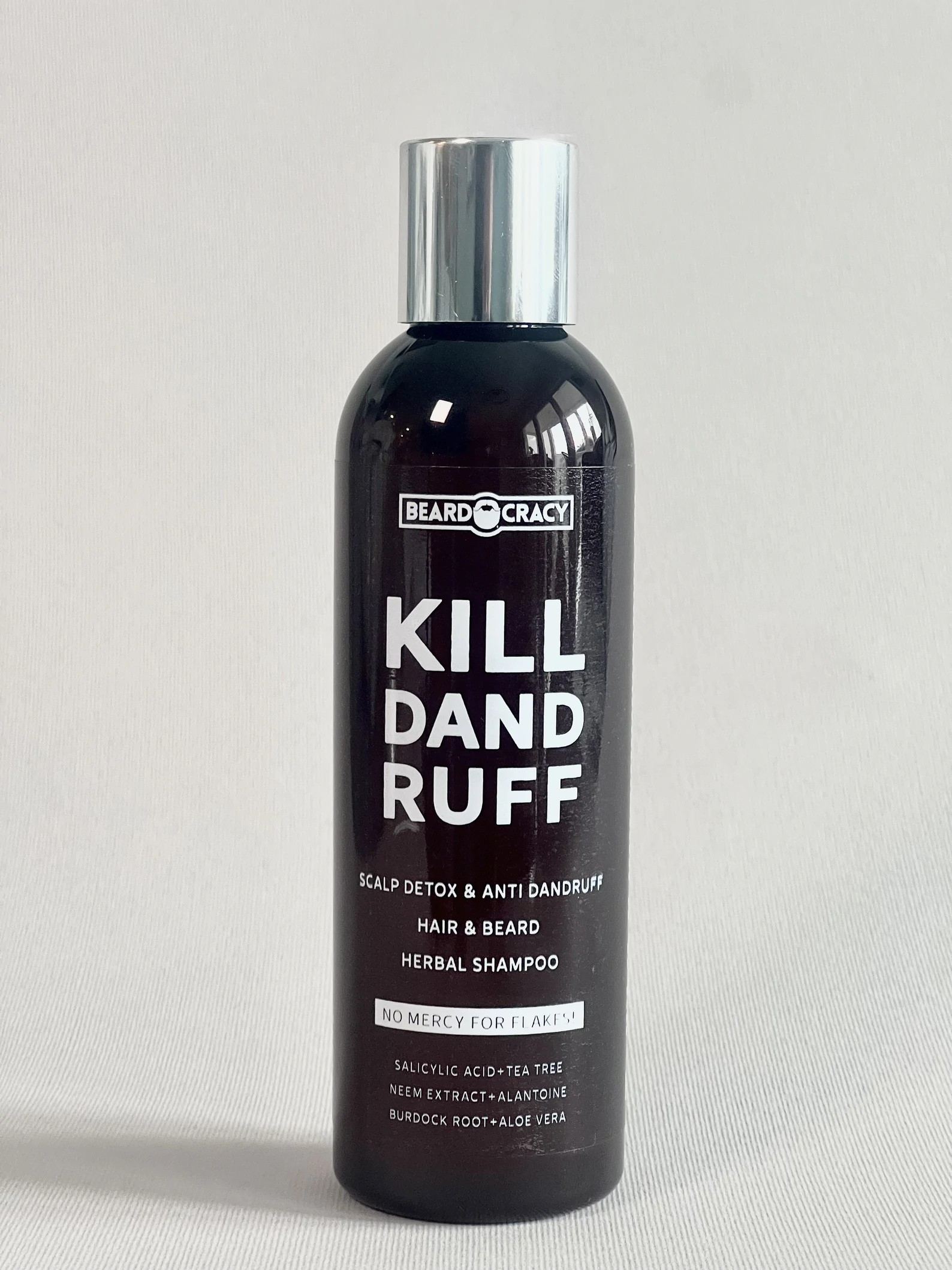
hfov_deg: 19.1
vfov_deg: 25.3
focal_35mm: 77
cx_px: 476
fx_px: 2823
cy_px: 635
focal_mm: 9
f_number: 2.8
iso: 250
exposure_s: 1/100
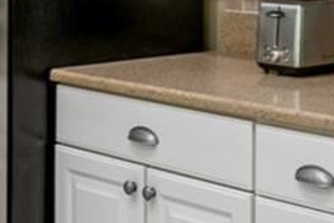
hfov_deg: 19.2
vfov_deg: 12.6
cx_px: 235
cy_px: -47
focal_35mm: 106
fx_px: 984
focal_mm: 10
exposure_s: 1/5
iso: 100
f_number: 7.1
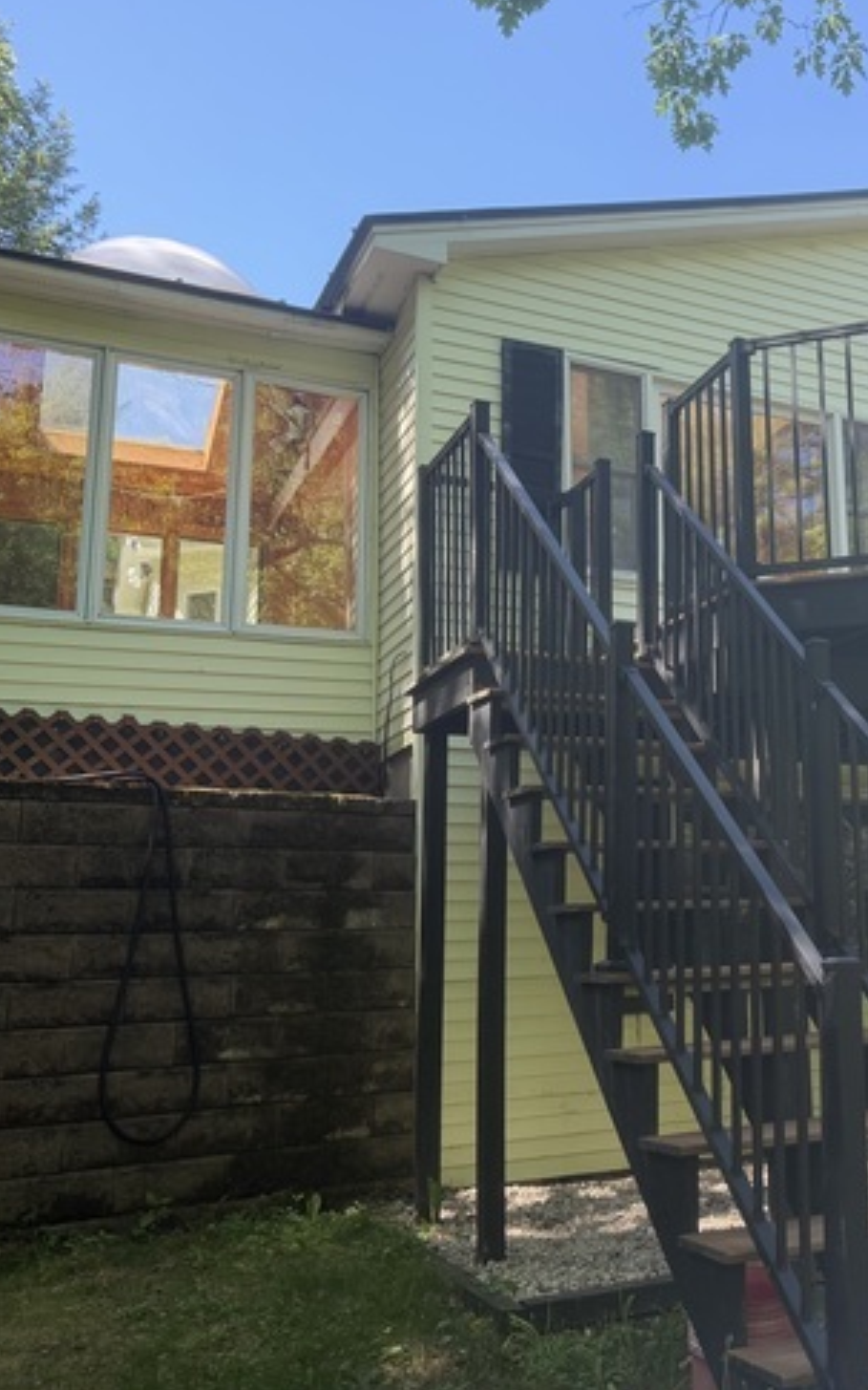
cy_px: 679
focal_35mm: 35
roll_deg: +2.0
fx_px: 1325
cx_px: 781
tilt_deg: +11.0
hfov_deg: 34.3
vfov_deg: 55.3
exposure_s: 1/571
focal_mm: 6.76
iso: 100
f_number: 1.78
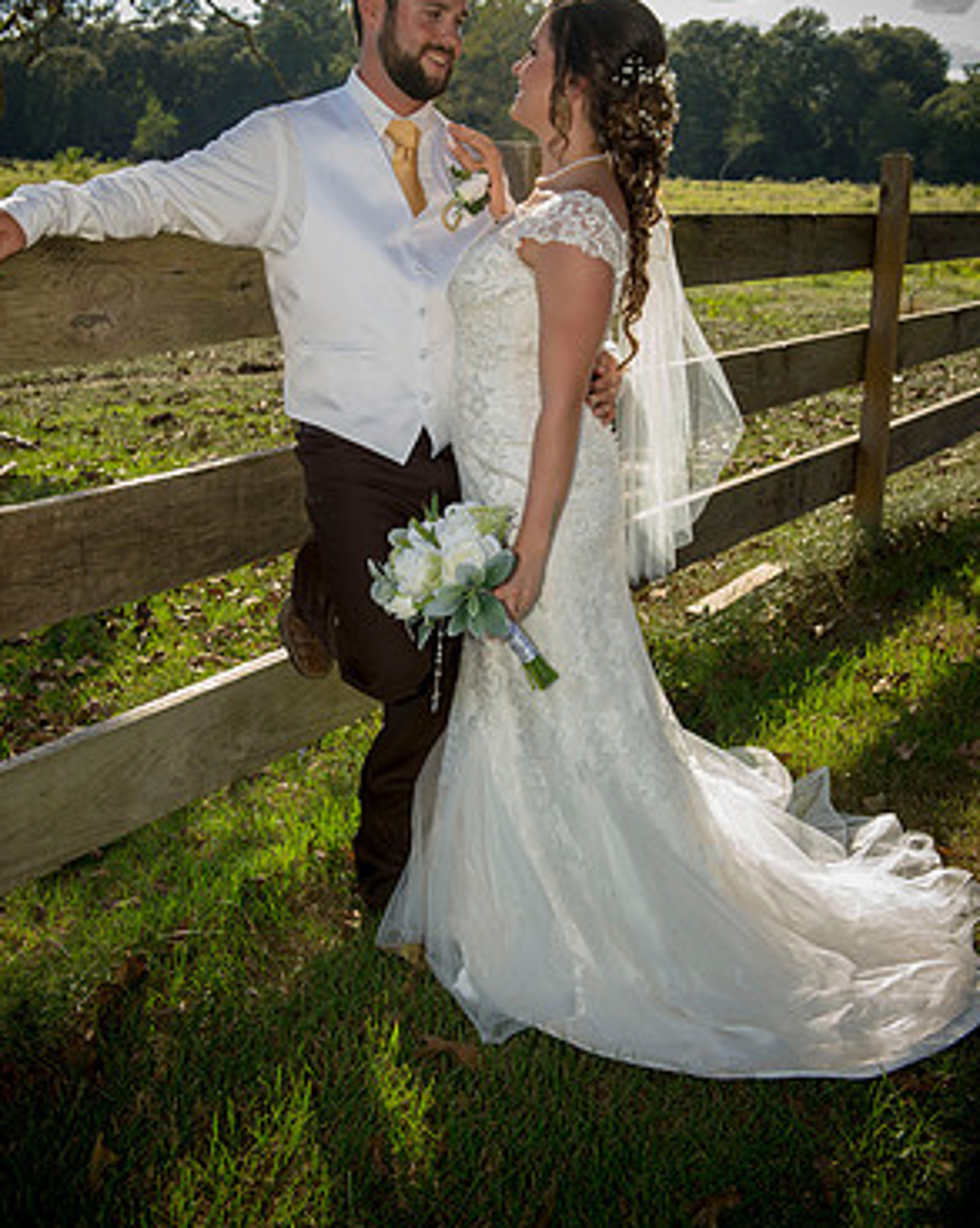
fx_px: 1670
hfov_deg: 32.7
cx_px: 487
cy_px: 525
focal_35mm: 46
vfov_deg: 40.3
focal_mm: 40
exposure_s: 1/250
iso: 200
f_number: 6.3
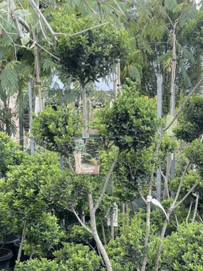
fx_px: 375
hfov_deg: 30.0
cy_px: 226
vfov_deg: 37.9
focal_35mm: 48
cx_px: 135
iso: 32
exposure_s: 1/267
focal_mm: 4.2
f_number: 1.6
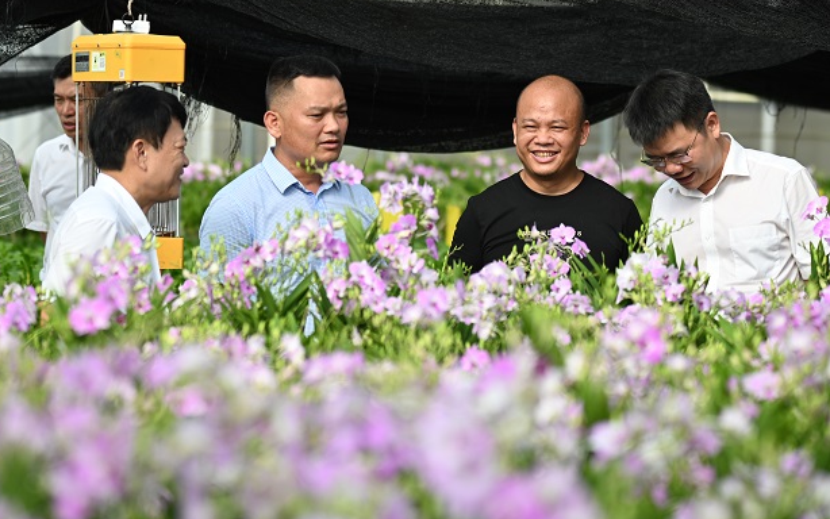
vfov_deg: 6.1
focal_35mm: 215
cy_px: 214
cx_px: 389
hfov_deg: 9.8
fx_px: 4864
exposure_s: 1/160
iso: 72
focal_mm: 185
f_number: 5.3
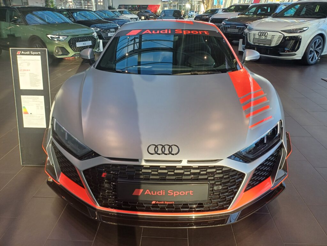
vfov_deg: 54.9
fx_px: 236
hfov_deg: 69.4
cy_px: 123
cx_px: 164
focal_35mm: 25
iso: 50
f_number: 1.8
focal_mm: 4.65
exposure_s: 1/100
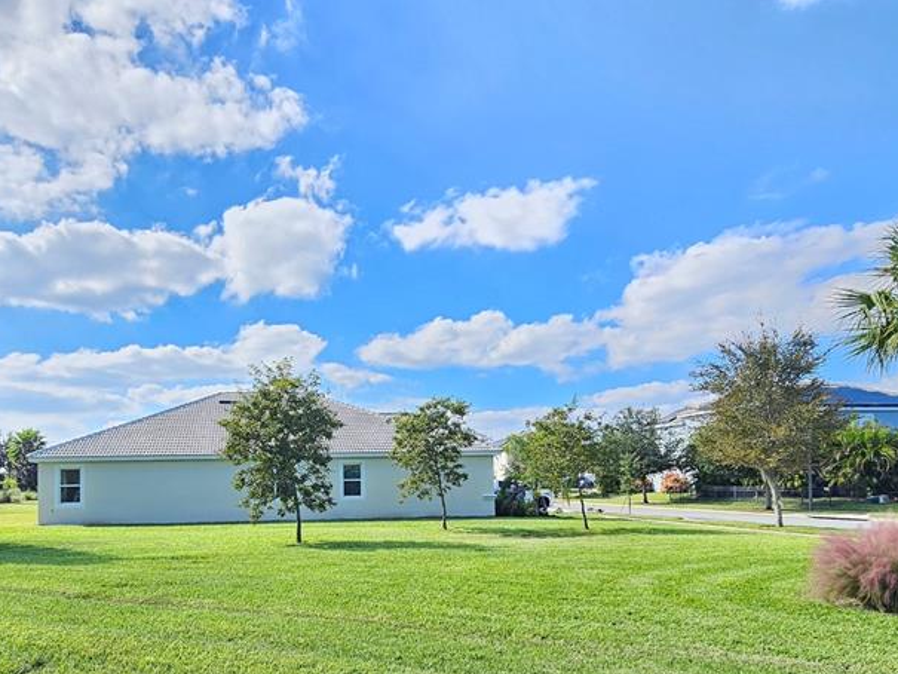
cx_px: 344
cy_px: 450
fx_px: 571
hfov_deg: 75.2
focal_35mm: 22
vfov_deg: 59.7
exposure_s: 1/529
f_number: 2.2
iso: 50
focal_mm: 2.2
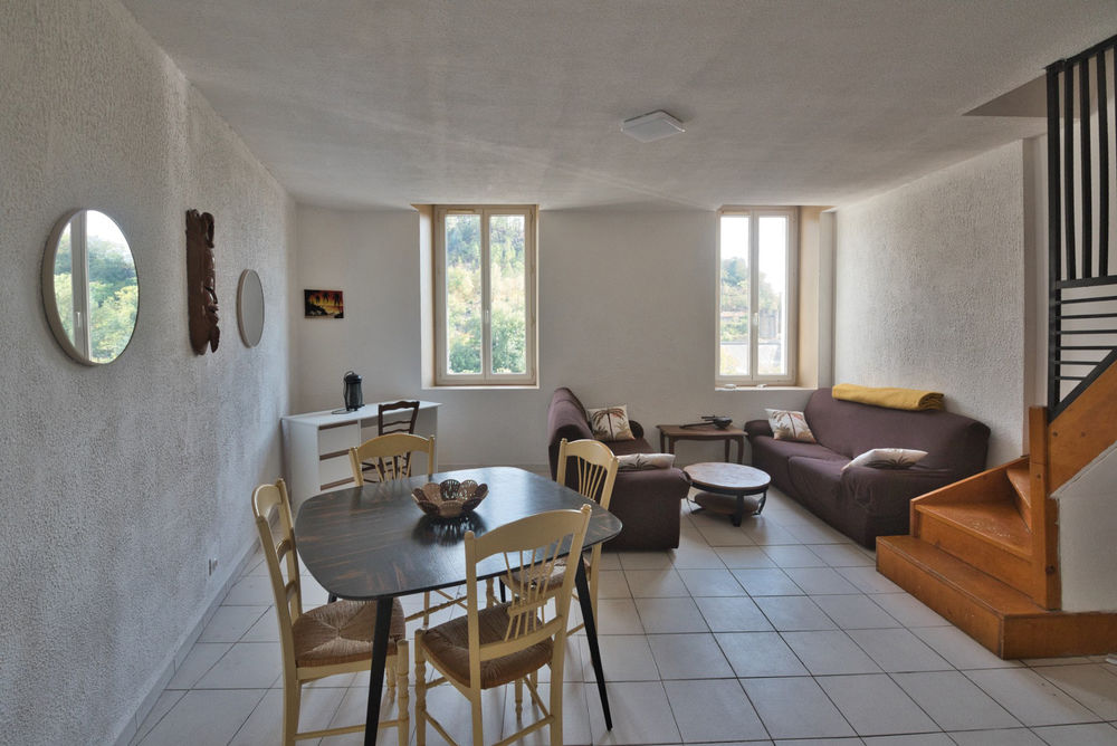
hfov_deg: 100.4
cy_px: 373
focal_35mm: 15
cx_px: 558
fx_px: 466
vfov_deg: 77.4
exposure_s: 1/320
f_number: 6.3
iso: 1600
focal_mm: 15
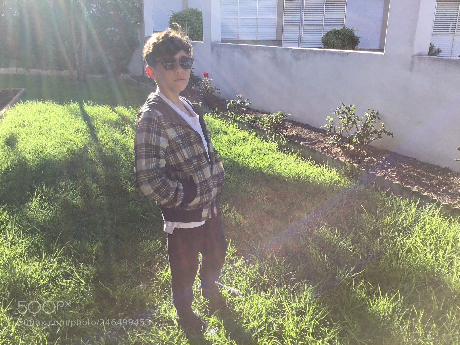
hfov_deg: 58.4
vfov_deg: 45.4
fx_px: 412
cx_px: 230
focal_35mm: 31
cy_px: 172
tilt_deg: -17.9
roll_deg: -0.4
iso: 25
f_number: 2.4
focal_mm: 3.3
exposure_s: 1/525
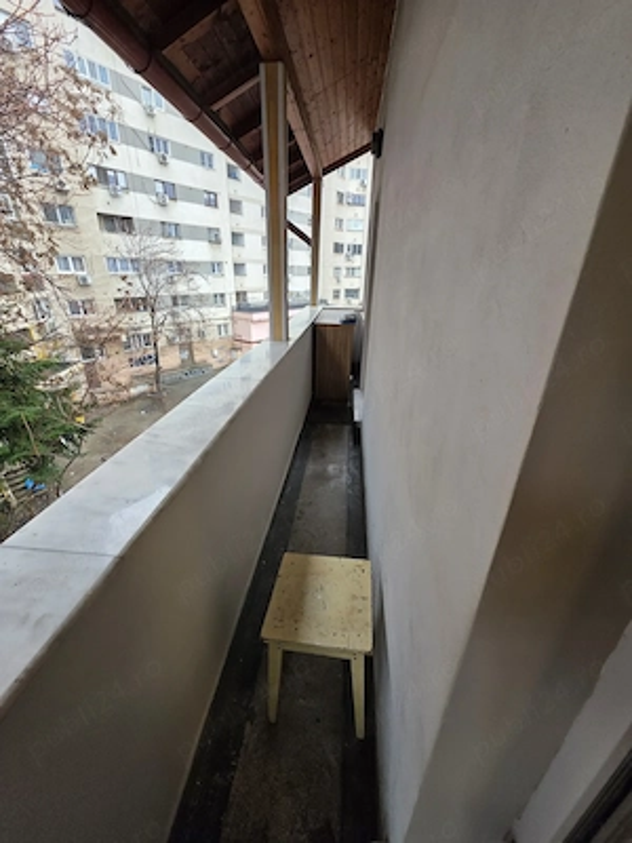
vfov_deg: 106.2
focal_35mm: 13
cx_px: 316
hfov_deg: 89.9
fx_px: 316
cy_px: 422
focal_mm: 2.2
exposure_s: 1/120
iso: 64
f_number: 1.9
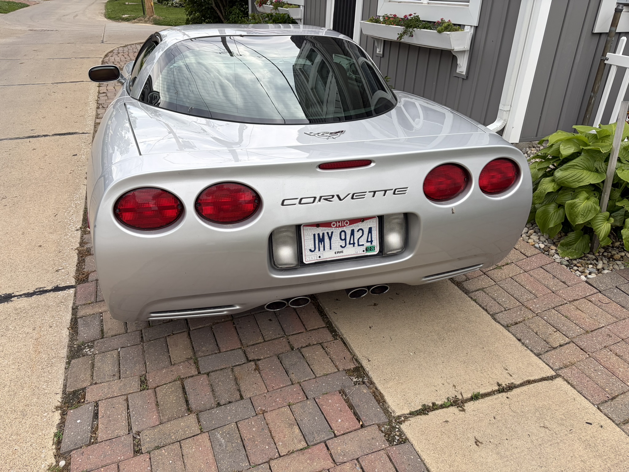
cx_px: 314
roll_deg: -1.2
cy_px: 236
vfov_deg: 53.1
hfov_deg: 67.3
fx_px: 472
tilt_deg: -27.2
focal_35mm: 26
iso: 50
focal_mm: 5.96
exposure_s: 1/756
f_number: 1.6
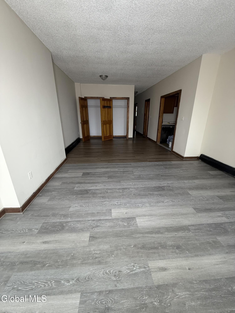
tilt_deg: -17.3
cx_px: 118
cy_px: 156
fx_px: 127
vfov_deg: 102.1
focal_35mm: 14
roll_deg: +0.3
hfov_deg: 85.7
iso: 250
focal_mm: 2.22
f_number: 2.2
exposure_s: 1/99
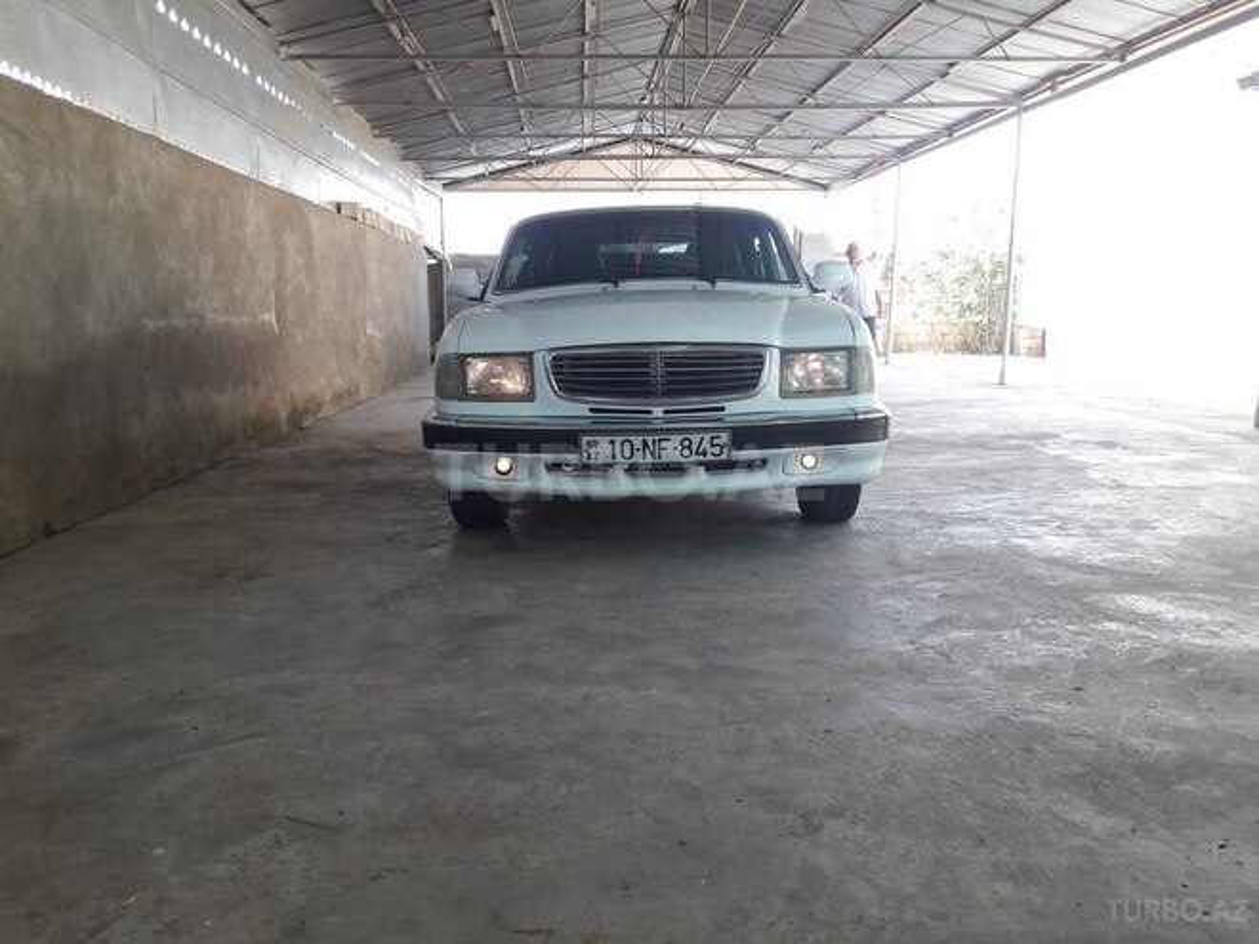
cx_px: 630
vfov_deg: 49.7
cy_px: 472
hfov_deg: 63.4
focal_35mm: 28
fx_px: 1018
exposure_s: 1/100
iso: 50
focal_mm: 3.7
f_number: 1.9
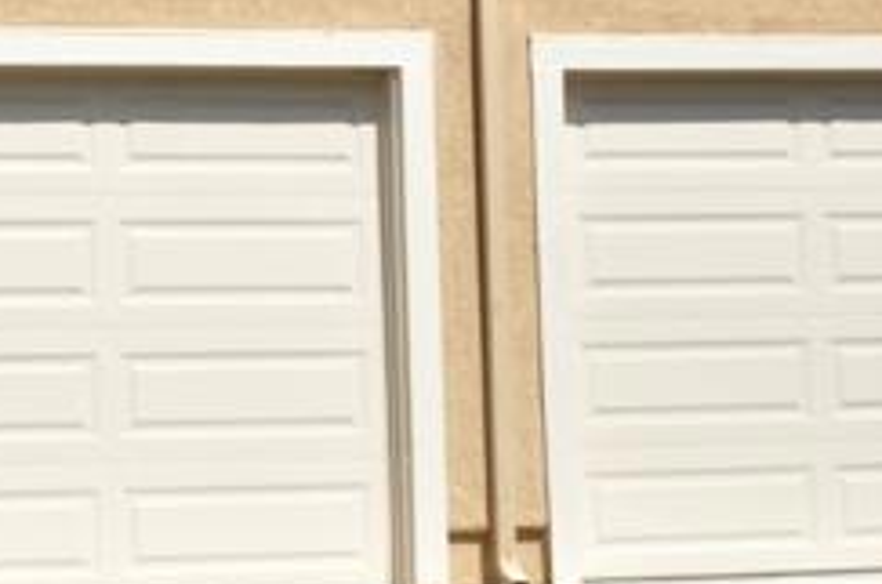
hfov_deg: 20.4
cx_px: -113
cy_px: 38
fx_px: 2323
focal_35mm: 95
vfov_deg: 14.2
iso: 800
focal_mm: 24
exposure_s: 1/200
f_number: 22
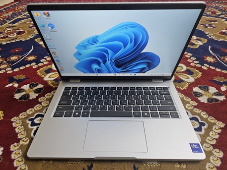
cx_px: 114
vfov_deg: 58.9
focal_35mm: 23
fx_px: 151
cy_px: 85
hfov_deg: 73.9
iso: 500
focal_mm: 6.3
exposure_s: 1/120
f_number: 1.7
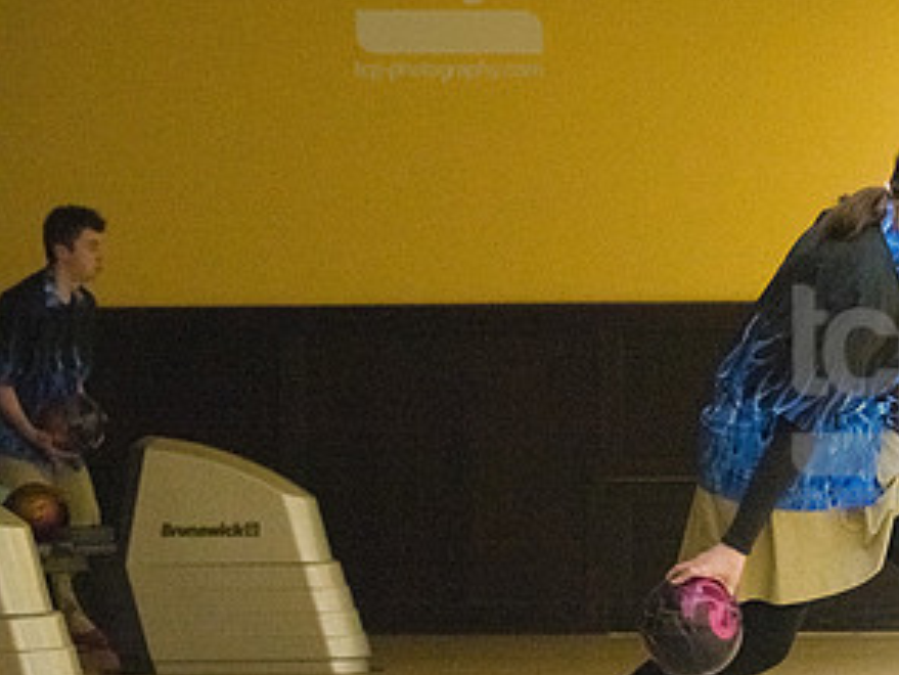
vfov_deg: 9.5
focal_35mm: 156
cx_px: 887
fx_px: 4053
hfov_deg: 12.5
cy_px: 394
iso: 10000
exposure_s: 1/1000
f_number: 4.5
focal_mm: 82
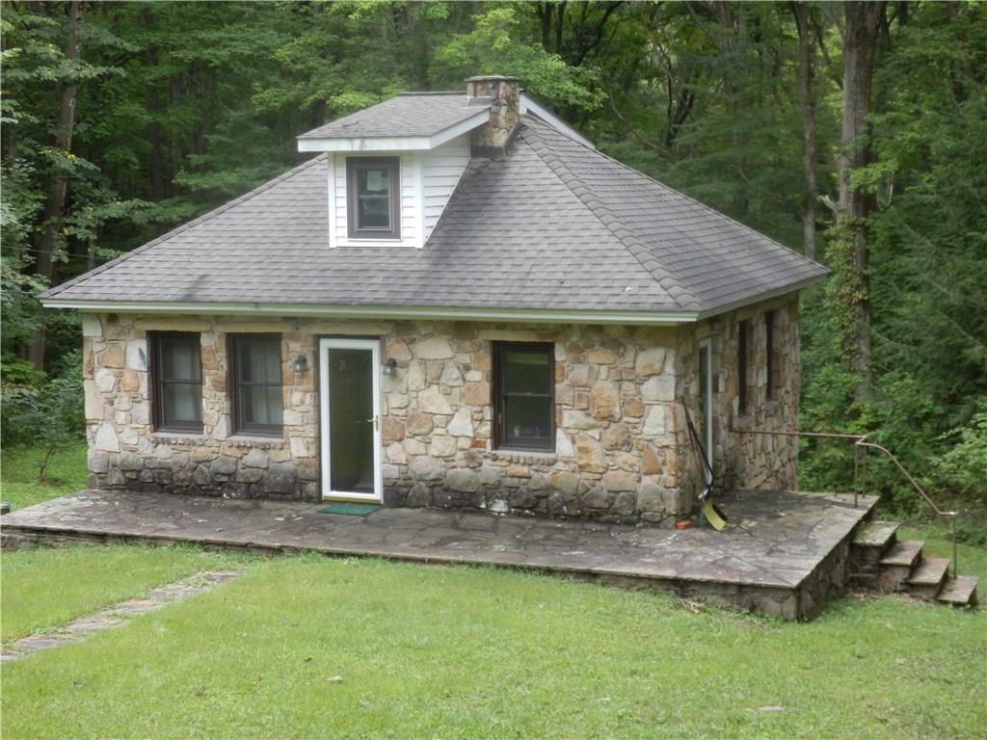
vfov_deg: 27.0
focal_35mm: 54
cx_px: 494
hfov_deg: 35.5
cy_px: 370
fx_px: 1540
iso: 125
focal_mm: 9.8
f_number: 4.1
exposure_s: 1/100
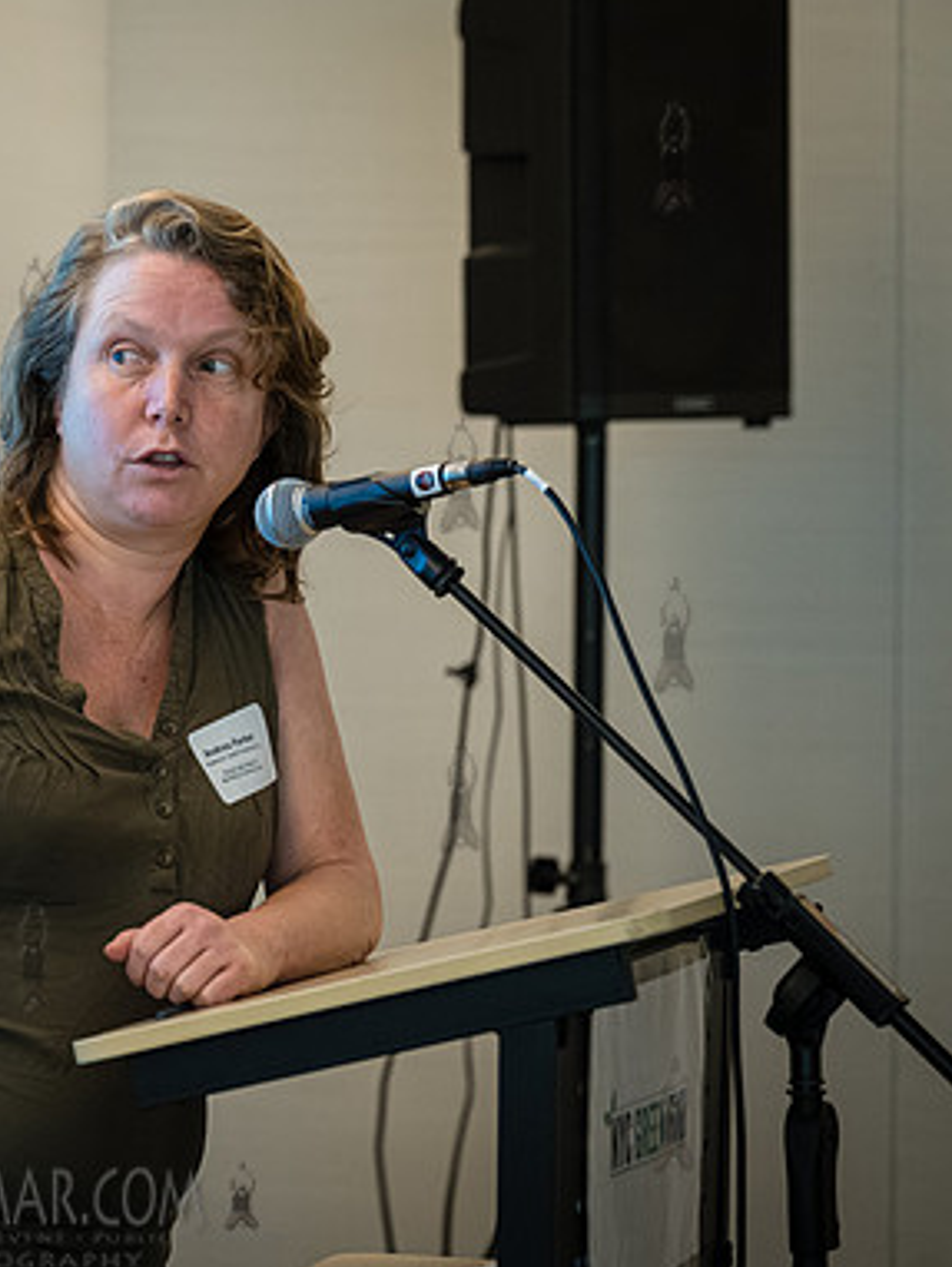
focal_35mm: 174
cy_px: 634
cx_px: 28
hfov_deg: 8.5
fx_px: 6373
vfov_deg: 11.4
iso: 5000
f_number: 4.5
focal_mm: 119
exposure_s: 1/320
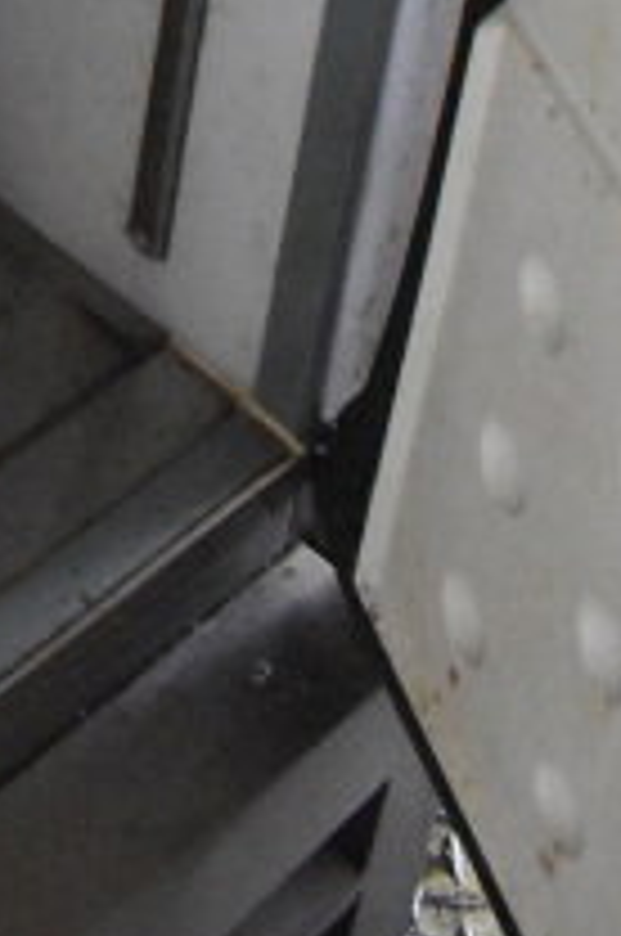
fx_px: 3089
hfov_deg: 11.1
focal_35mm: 119
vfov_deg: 13.9
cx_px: -270
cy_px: -1082
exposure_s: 1/160
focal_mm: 18
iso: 8000
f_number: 3.5
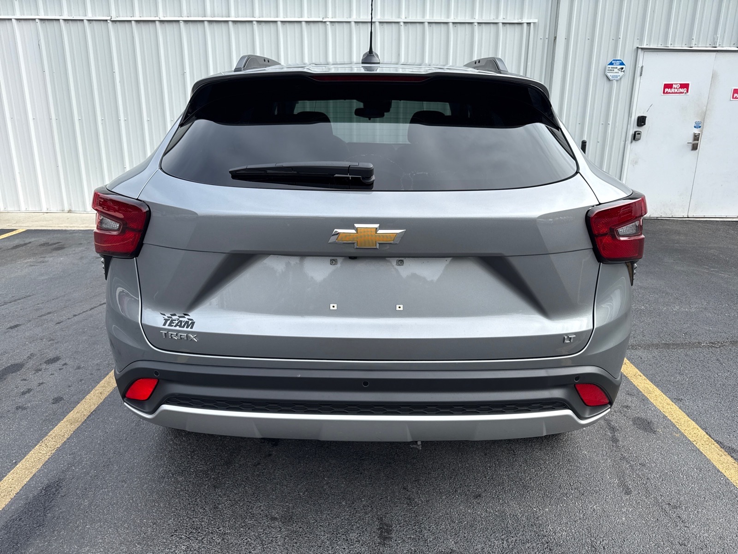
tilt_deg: -15.2
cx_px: 369
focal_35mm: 24
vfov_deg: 56.8
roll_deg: -0.1
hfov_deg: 71.6
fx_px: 512
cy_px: 277
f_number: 1.78
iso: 80
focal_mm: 6.76
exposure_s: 1/1855
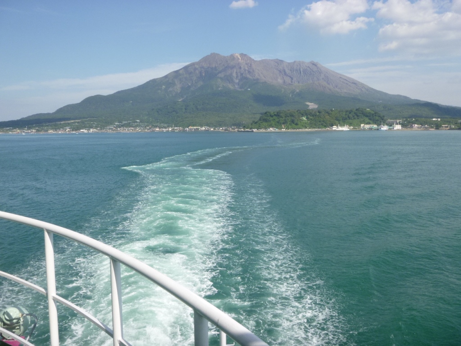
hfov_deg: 55.4
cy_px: 173
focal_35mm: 33
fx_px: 439
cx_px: 230
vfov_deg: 42.9
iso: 100
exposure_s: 1/500
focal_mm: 5.9
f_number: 4.3
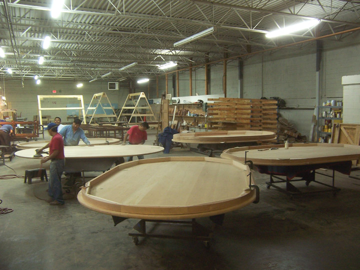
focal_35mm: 33
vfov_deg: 42.9
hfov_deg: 55.4
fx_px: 343
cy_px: 135
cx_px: 180
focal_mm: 5.5
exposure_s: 1/8
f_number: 3.4
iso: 140
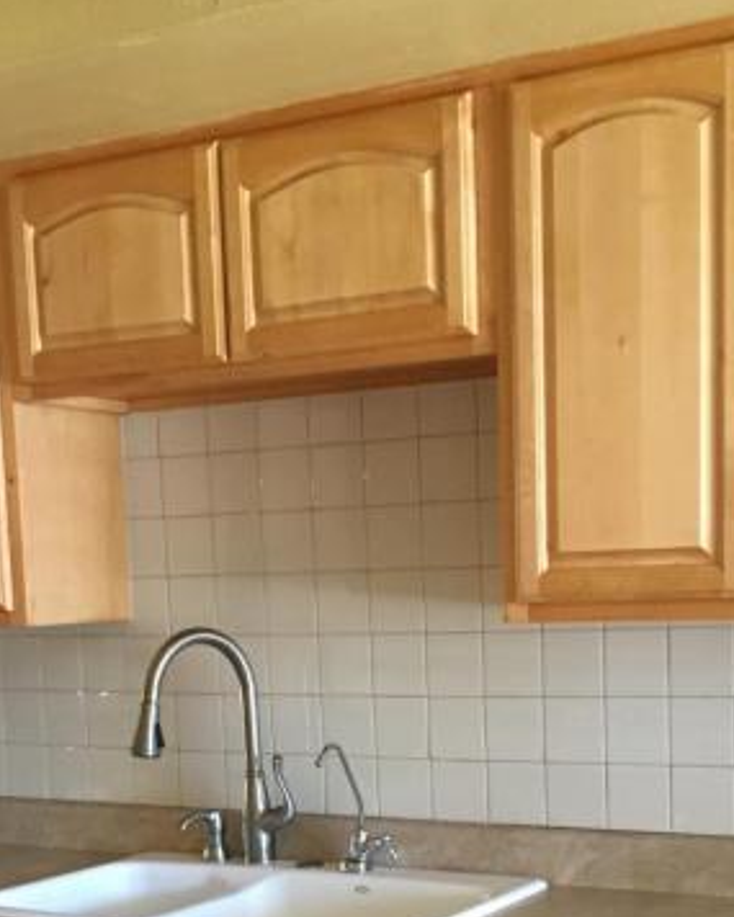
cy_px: 809
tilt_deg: -7.4
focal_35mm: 61
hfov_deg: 25.0
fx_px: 1656
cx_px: 366
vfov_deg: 29.8
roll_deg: +1.3
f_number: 2.2
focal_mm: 4.15
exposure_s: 1/24
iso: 200
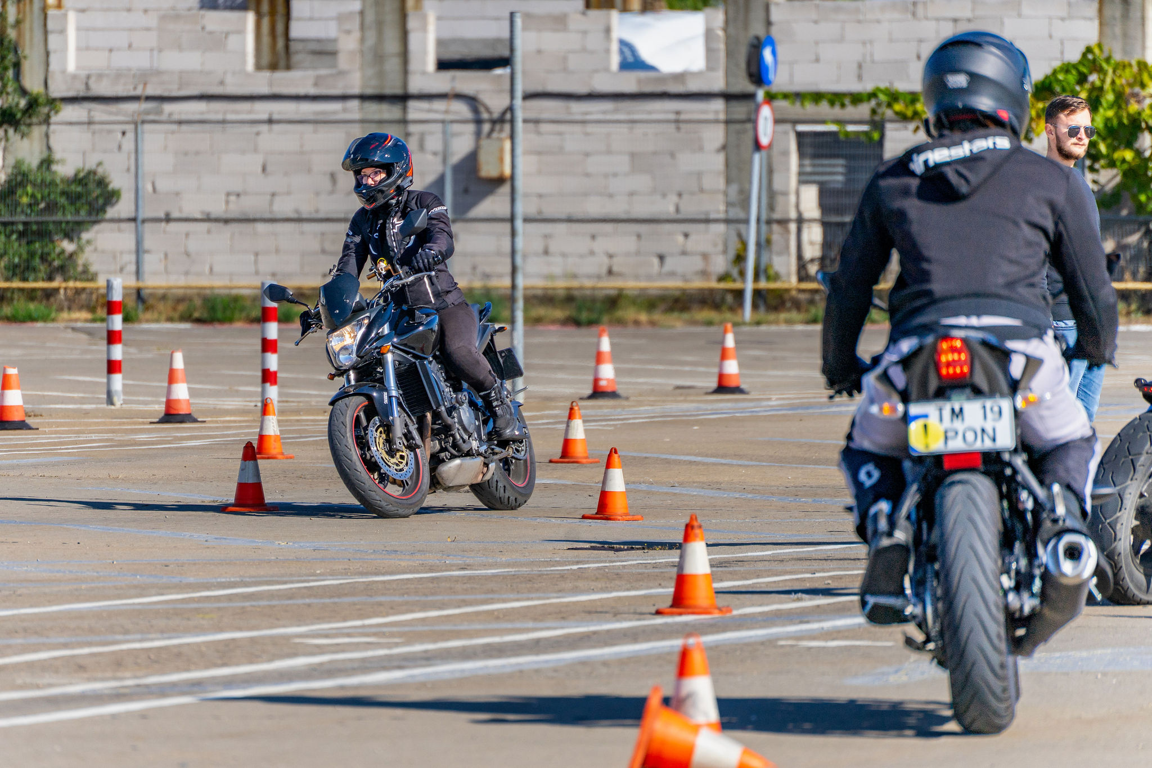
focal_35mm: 342
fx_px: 10932
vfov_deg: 4.0
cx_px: 496
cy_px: 331
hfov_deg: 6.0
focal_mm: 300
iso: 125
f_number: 6.3
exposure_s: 1/1250
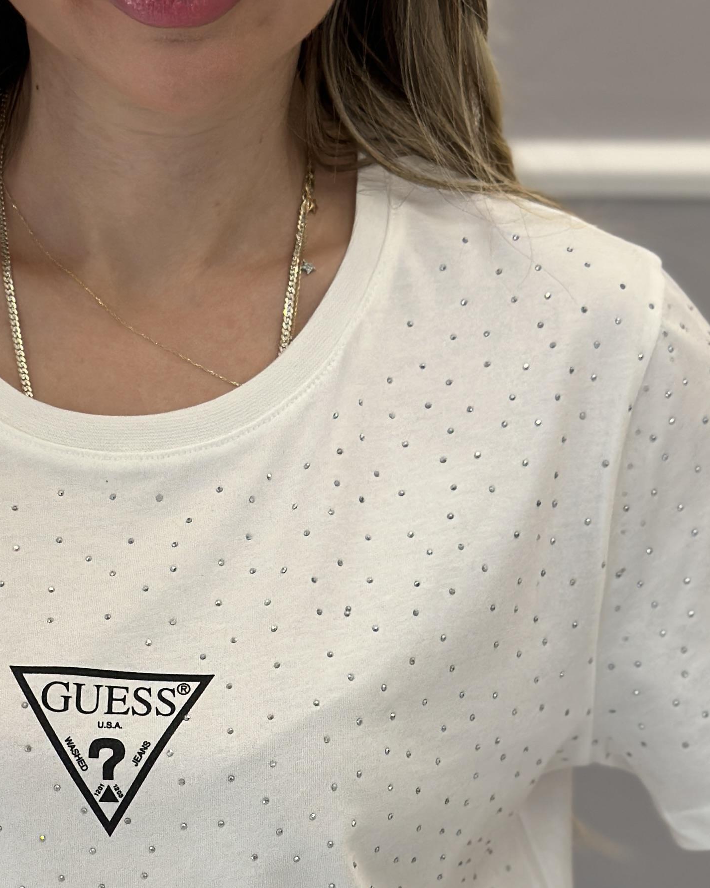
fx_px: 2784
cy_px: 948
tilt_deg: -22.1
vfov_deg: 17.6
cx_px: 128
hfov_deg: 14.4
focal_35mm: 106
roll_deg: +0.1
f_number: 1.78
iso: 80
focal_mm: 6.86
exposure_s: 1/289
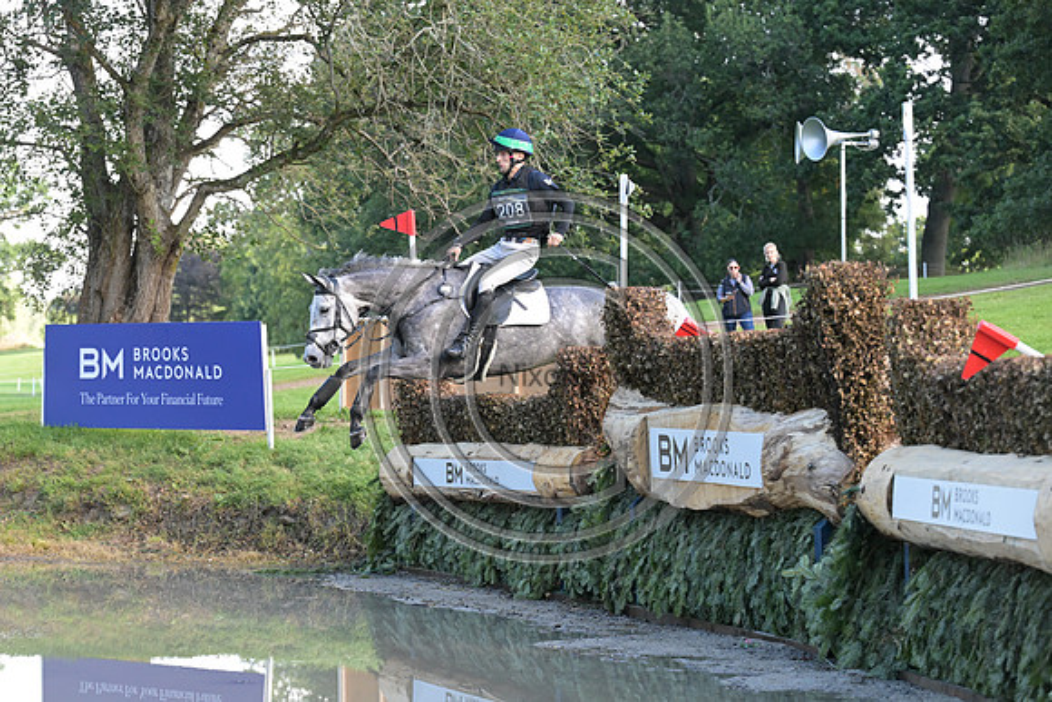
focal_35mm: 115
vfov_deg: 11.9
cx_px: 526
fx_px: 3361
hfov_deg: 17.8
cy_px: 351
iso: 3600
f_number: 5
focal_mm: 115
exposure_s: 1/1250
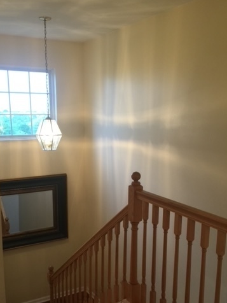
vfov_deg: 47.3
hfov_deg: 36.7
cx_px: 97
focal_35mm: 39
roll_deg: +0.3
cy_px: 195
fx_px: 341
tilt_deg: -10.6
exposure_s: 1/15
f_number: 2.2
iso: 50
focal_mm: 4.15
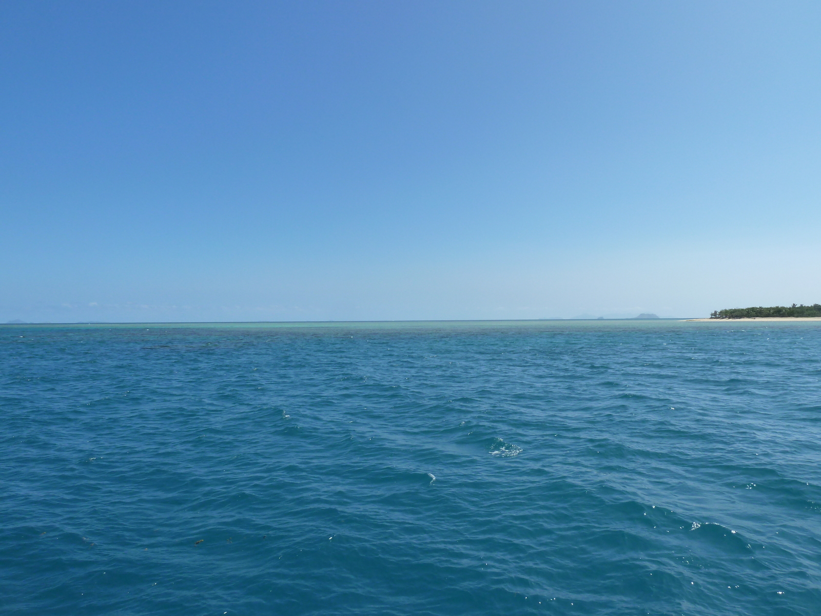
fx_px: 593
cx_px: 410
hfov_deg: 69.4
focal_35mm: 25
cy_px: 308
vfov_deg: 54.9
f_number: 5.6
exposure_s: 1/400
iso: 125
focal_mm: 4.1
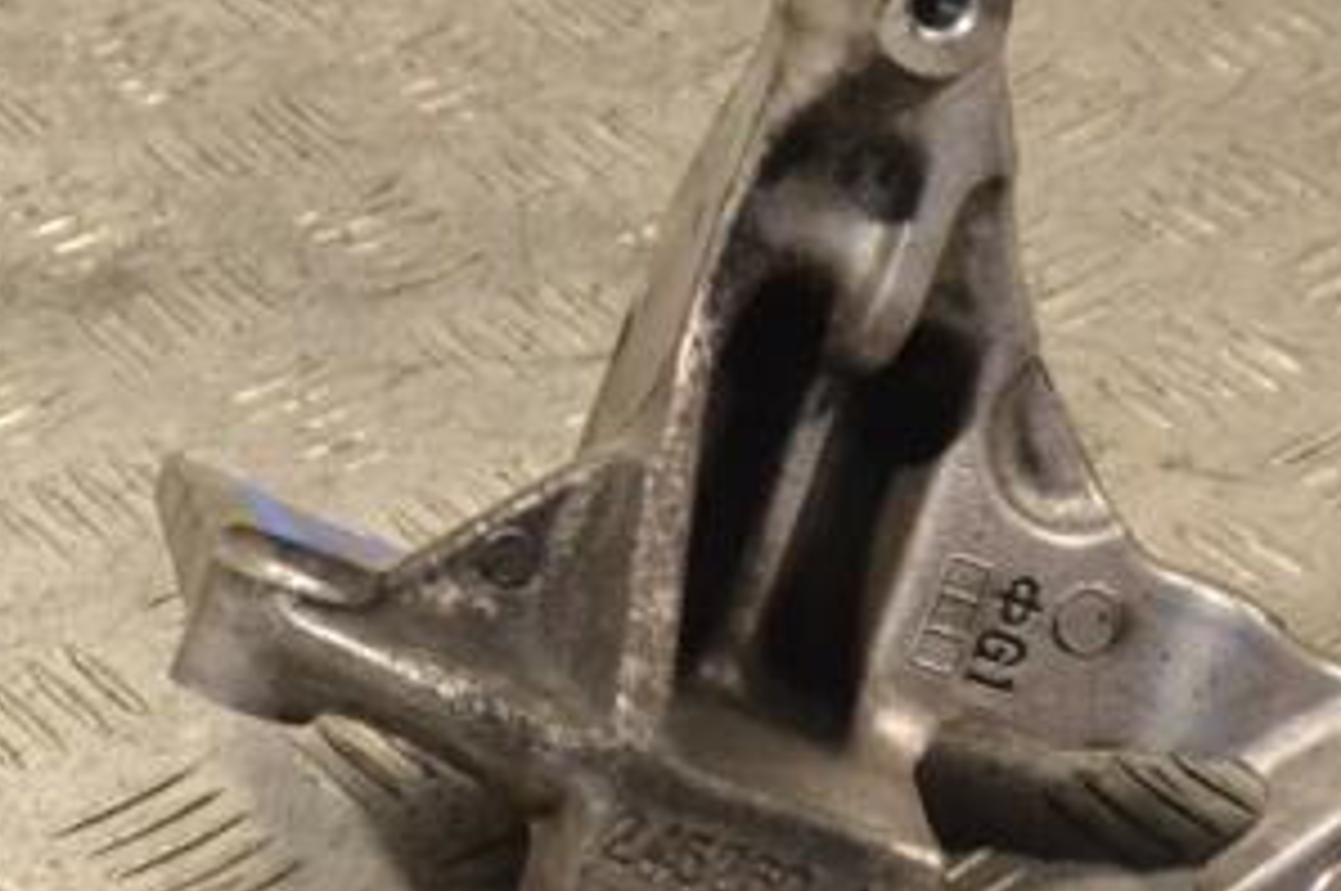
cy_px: 392
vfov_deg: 10.8
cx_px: 850
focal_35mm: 127
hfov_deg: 16.1
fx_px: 4726
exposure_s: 1/320
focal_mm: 42
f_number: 9
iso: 3200
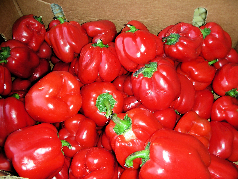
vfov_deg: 40.7
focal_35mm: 35
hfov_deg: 52.6
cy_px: 90
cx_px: 119
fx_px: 241
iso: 50
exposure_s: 1/60.1
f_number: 3
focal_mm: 5.8
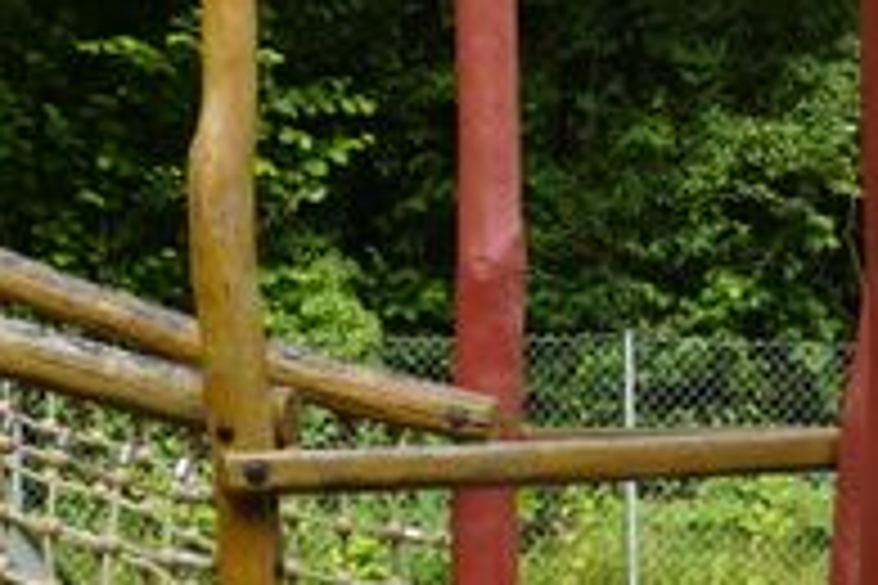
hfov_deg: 15.6
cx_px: -23
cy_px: -4
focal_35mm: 129
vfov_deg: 10.5
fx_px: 3146
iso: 100
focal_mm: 28
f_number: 7.1
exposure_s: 1/100
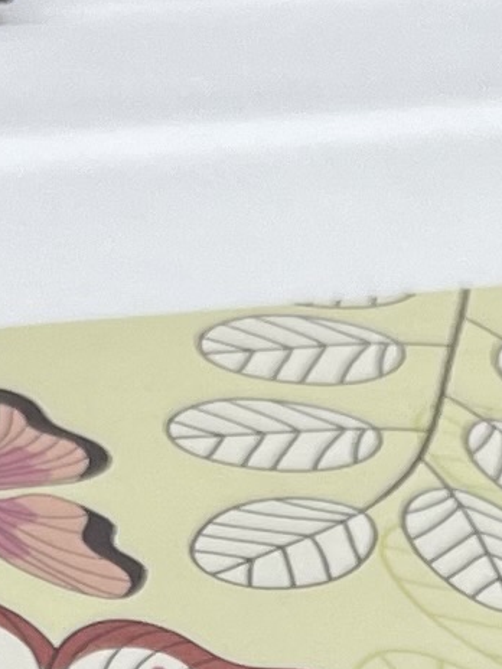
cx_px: 6
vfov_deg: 8.1
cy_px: 1585
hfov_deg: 6.6
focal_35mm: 226
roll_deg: -13.4
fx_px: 4370
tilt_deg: -40.5
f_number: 1.6
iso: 50
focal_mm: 4.2
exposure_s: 1/100
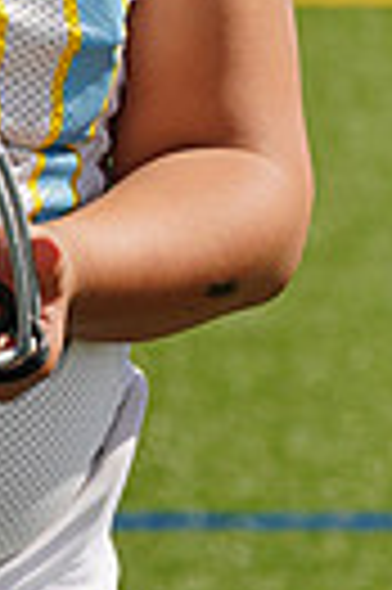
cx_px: -90
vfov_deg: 2.2
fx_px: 15131
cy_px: -270
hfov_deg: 1.5
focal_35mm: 924
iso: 100
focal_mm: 209
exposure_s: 1/250
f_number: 11
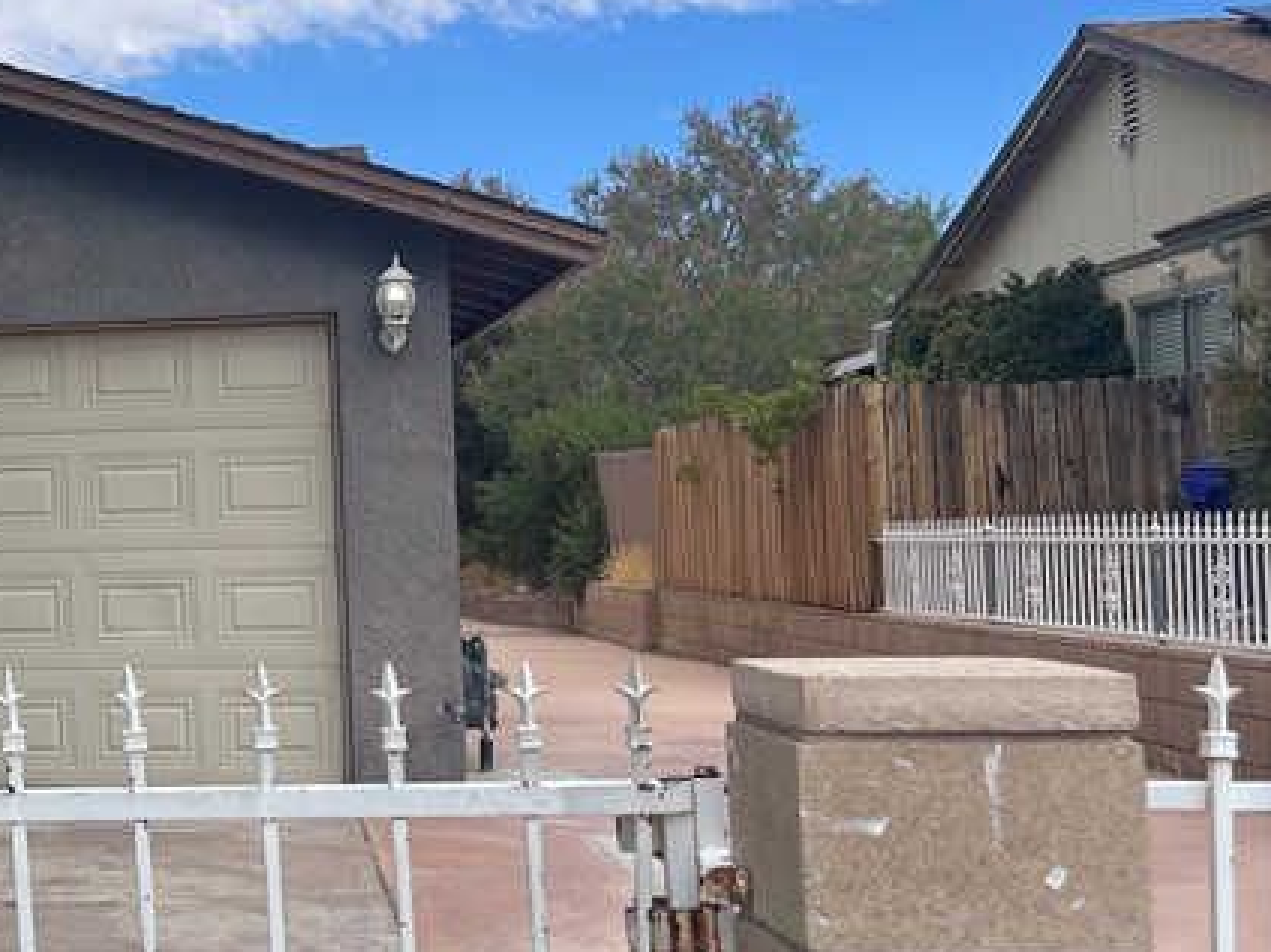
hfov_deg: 27.1
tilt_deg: +2.5
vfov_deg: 23.3
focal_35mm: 63
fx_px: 2313
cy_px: 432
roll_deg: +0.9
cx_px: -261
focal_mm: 5.1
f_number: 1.6
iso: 32
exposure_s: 1/3086
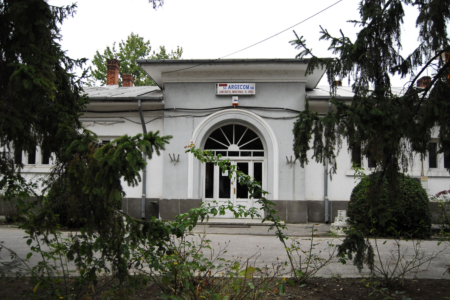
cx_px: 228
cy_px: 155
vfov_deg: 44.2
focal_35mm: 30
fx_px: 369
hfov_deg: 62.8
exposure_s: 1/320
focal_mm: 19
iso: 280
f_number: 3.5
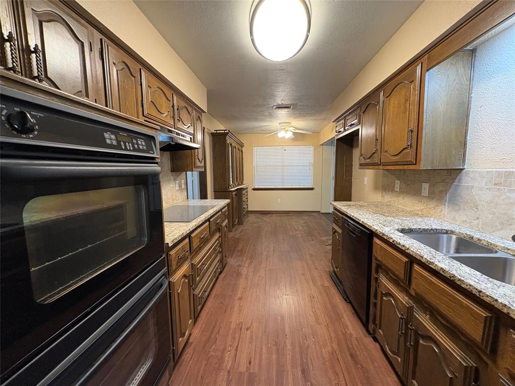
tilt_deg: -6.0
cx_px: 258
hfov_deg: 102.1
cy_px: 193
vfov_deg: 85.7
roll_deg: +1.3
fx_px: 208
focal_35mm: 14
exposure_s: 1/60
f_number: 2.2
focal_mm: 2.22
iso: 320
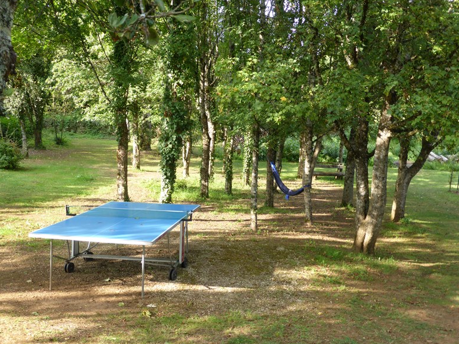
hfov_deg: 45.8
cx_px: 231
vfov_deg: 35.1
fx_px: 544
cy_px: 175
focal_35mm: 41
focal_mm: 6.9
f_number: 3.9
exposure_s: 1/80
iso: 100
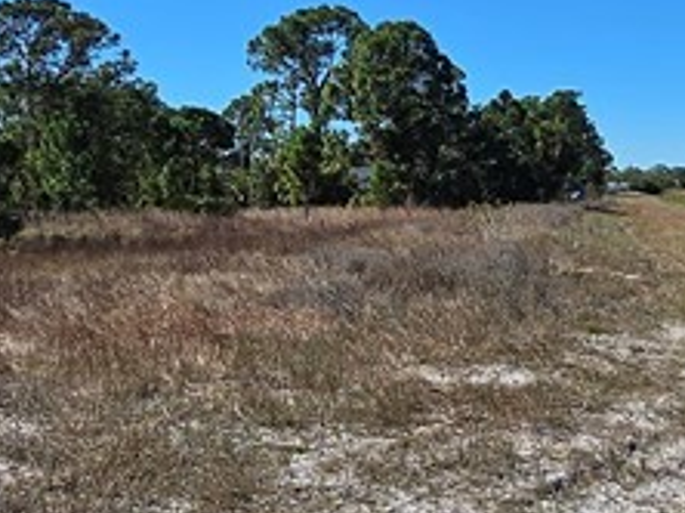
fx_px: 1186
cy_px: 287
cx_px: 438
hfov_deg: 32.0
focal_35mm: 60
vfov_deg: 24.4
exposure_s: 1/1765
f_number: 2.2
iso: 25
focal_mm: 1.7
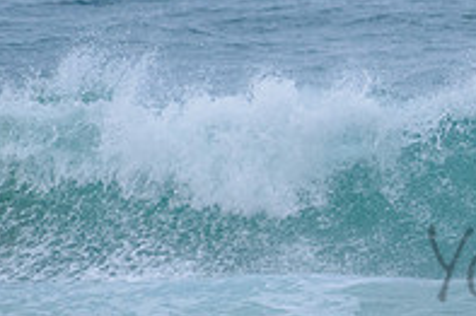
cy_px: 138
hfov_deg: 1.1
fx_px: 23885
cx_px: 679
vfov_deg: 0.8
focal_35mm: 1808
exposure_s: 1/2000
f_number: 5.6
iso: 2500
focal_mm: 500
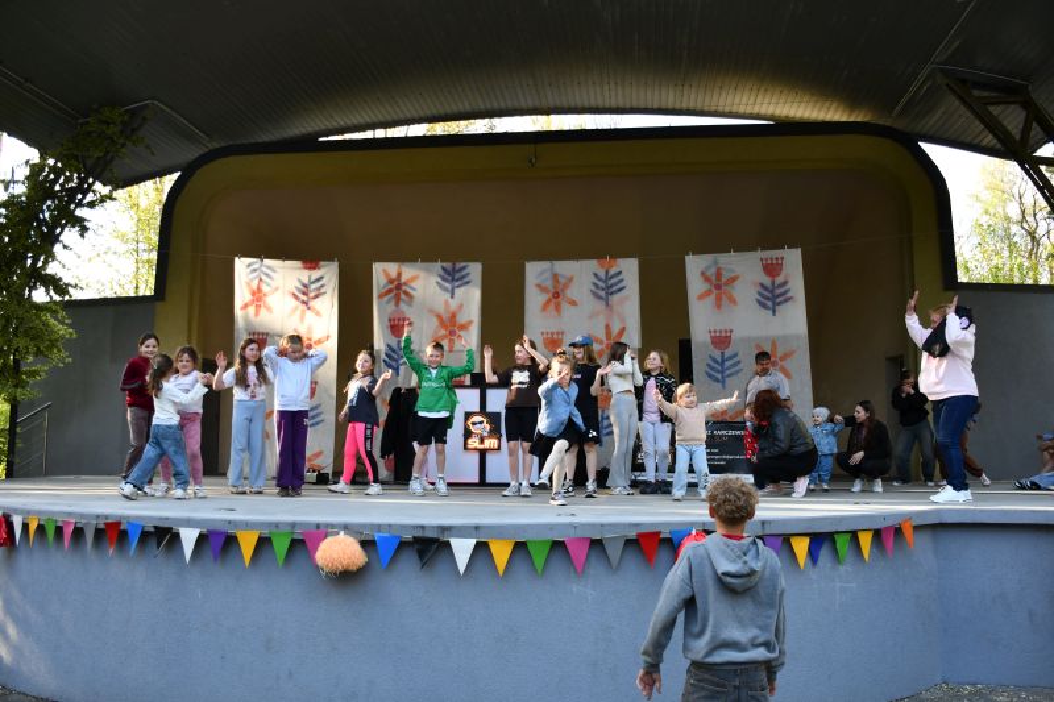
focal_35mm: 30
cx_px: 527
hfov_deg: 61.9
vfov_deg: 43.6
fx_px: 878
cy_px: 351
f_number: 3.5
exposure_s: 1/250
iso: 400
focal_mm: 20
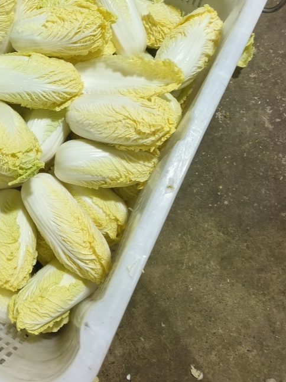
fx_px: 419
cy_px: 93
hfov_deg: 36.5
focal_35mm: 38
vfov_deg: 47.1
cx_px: 61
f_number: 1.75
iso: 548
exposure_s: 1/30.2
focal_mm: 5.5
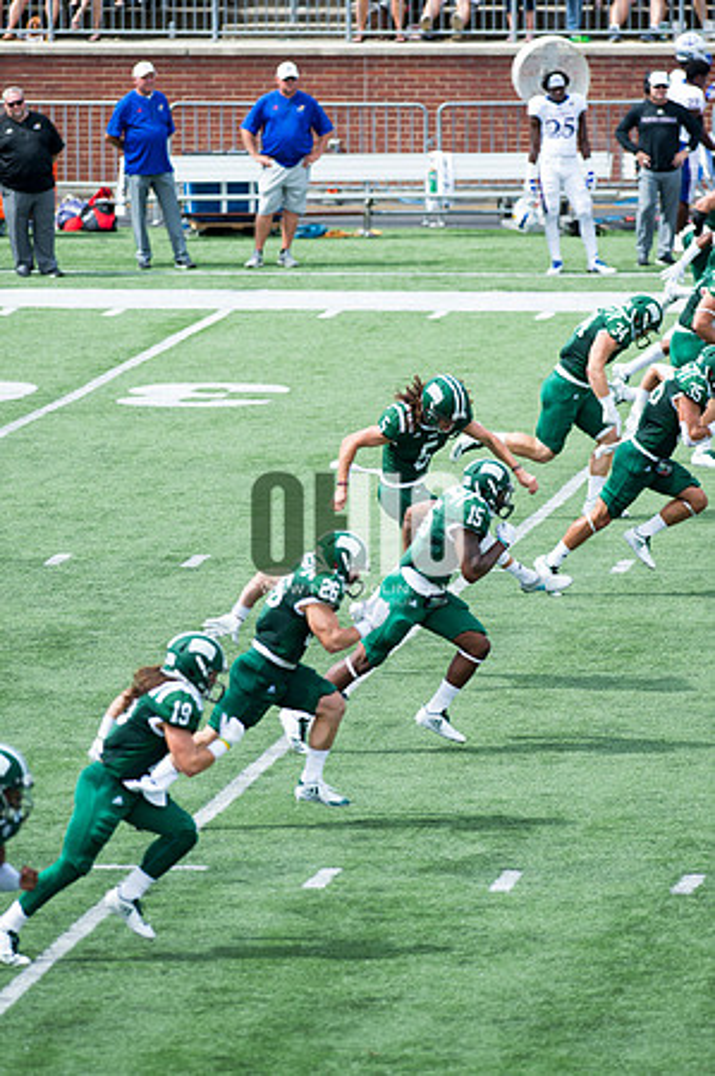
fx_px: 8958
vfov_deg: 6.9
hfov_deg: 4.6
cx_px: 358
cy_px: 538
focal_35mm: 300
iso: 200
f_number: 4.5
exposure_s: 1/1000
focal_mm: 300
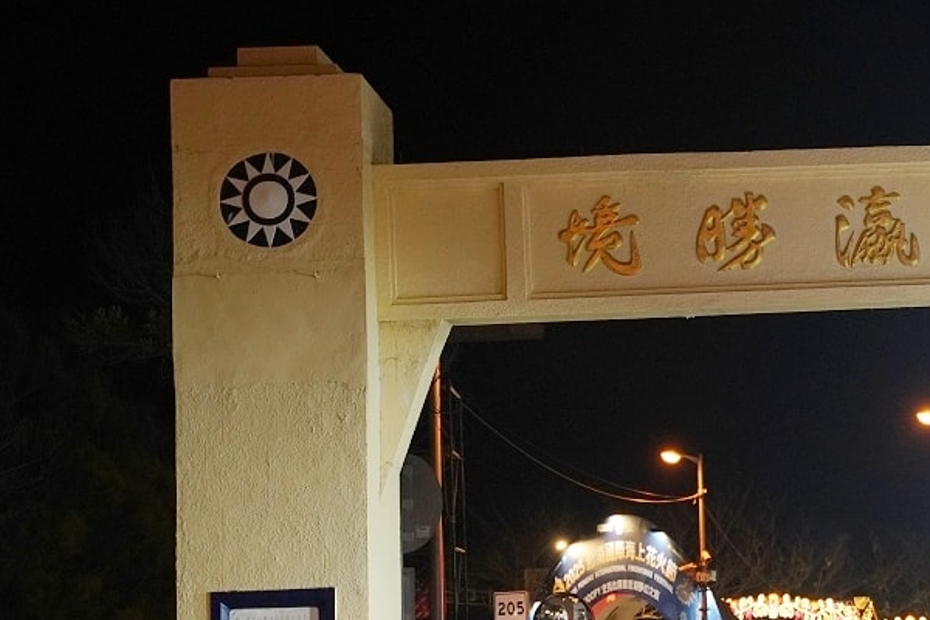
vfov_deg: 13.7
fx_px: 2583
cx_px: 808
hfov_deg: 20.1
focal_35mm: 100
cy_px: 369
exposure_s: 1/160
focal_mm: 50
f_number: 2.8
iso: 3200
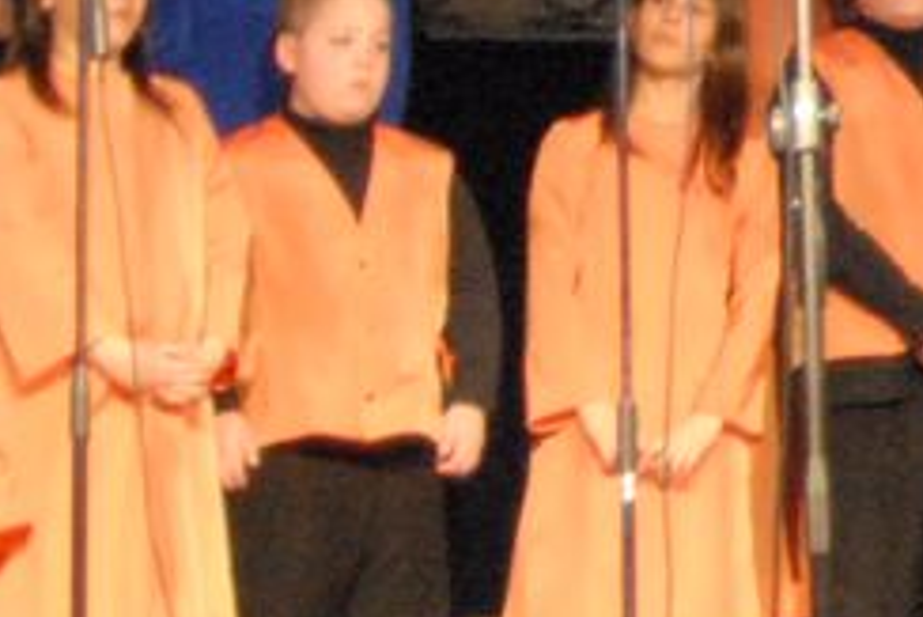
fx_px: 6054
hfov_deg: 8.2
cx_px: 1933
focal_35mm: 236
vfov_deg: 5.8
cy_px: -221
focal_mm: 24
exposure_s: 1/50
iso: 1600
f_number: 3.5
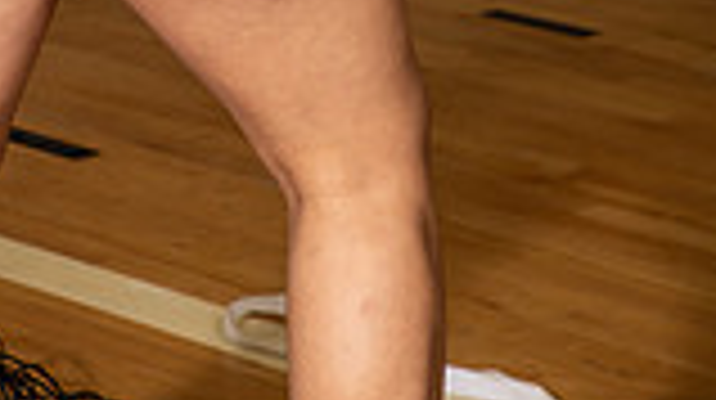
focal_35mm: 208
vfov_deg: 5.6
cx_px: 90
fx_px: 3944
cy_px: -607
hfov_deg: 10.3
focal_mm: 70
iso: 320
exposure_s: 1/250
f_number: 7.1
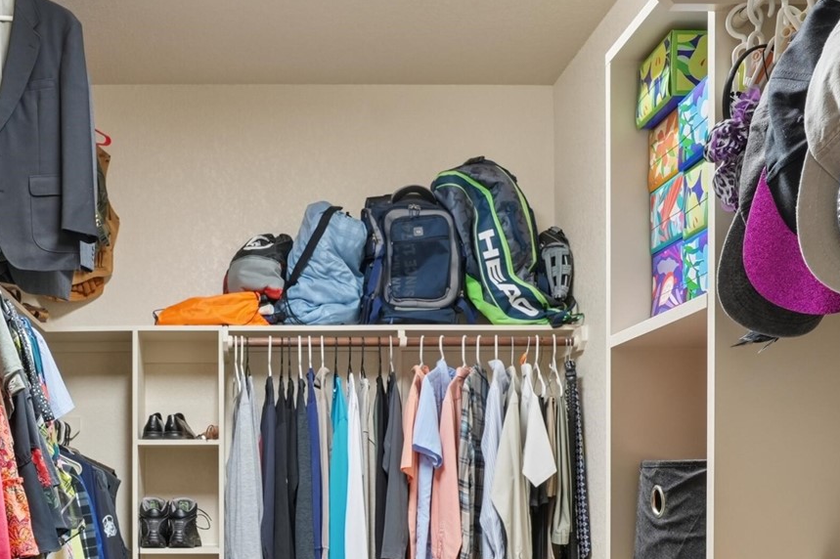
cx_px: 243
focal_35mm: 43
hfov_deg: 44.4
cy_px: 510
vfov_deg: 29.8
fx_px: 1003
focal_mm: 17
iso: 320
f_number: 8
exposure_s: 1/2
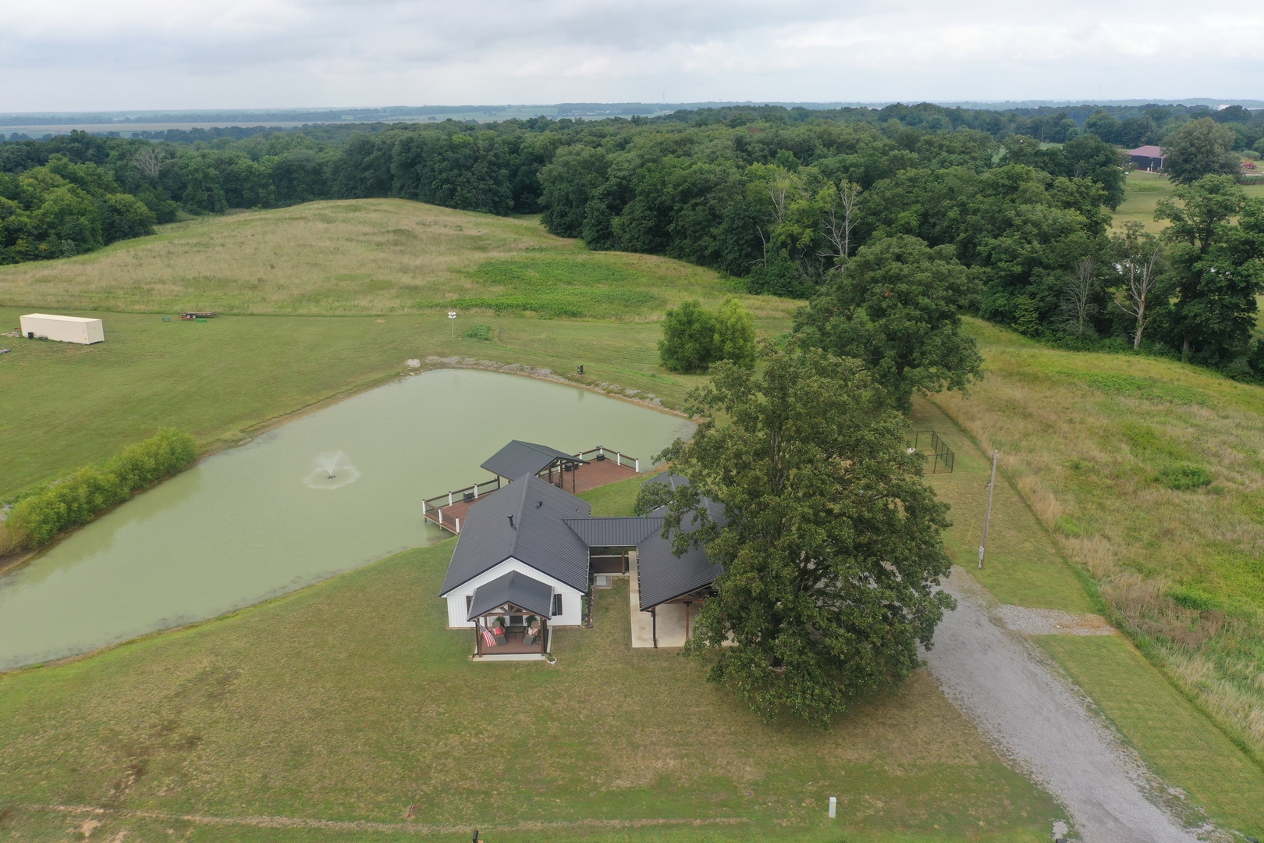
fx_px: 983
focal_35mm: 28
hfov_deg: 65.5
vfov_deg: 46.4
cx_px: 632
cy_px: 422
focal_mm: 10.26
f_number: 5
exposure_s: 1/240
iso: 100
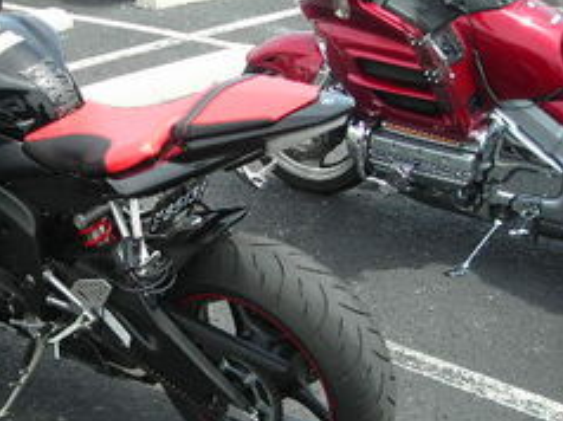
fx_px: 1040
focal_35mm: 64
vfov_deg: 22.9
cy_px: 213
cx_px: 92
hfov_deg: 29.4
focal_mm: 6.3
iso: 50
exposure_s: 1/270
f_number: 3.2
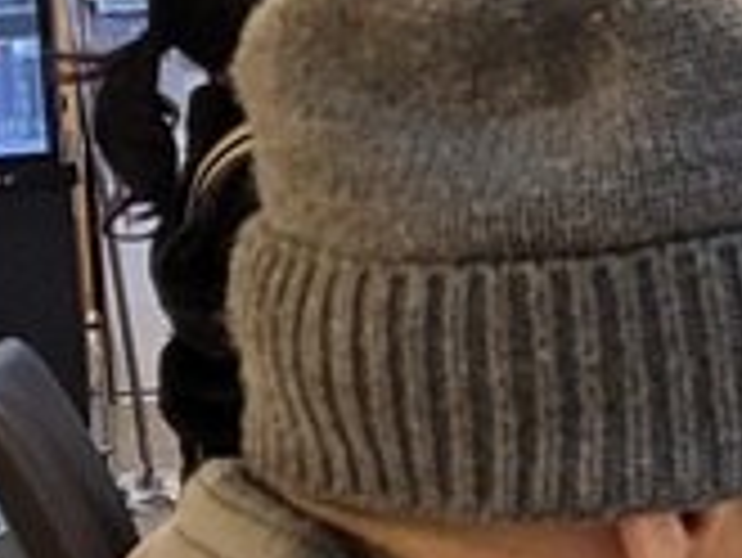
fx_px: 3454
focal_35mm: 161
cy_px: -45
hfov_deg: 10.9
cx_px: 1587
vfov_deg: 9.2
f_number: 1.8
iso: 160
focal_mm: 4.25
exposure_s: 1/60
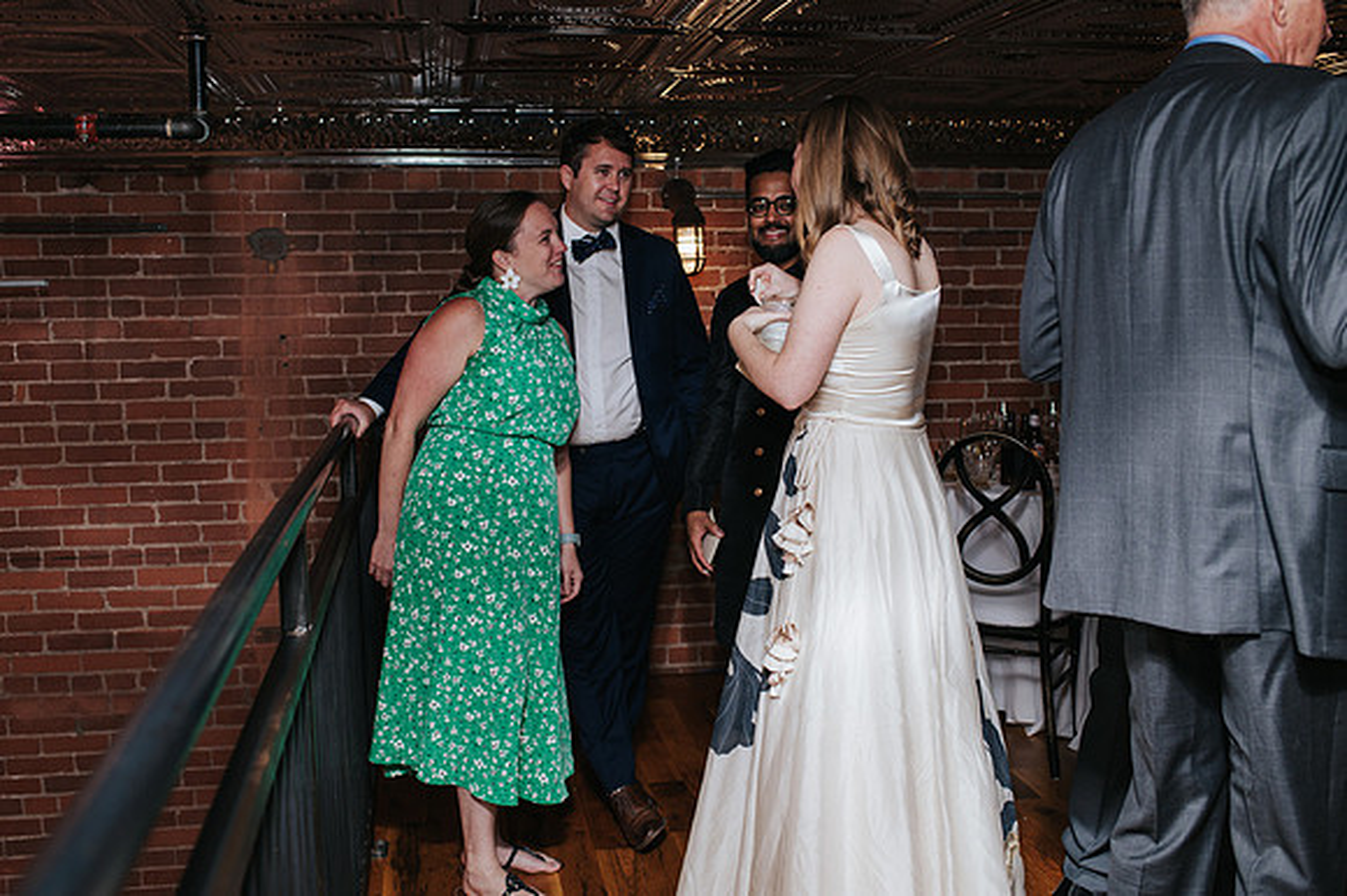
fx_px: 1390
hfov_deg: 51.7
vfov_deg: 35.7
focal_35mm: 37
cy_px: 423
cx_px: 632
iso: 800
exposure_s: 1/200
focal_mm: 35
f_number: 3.5
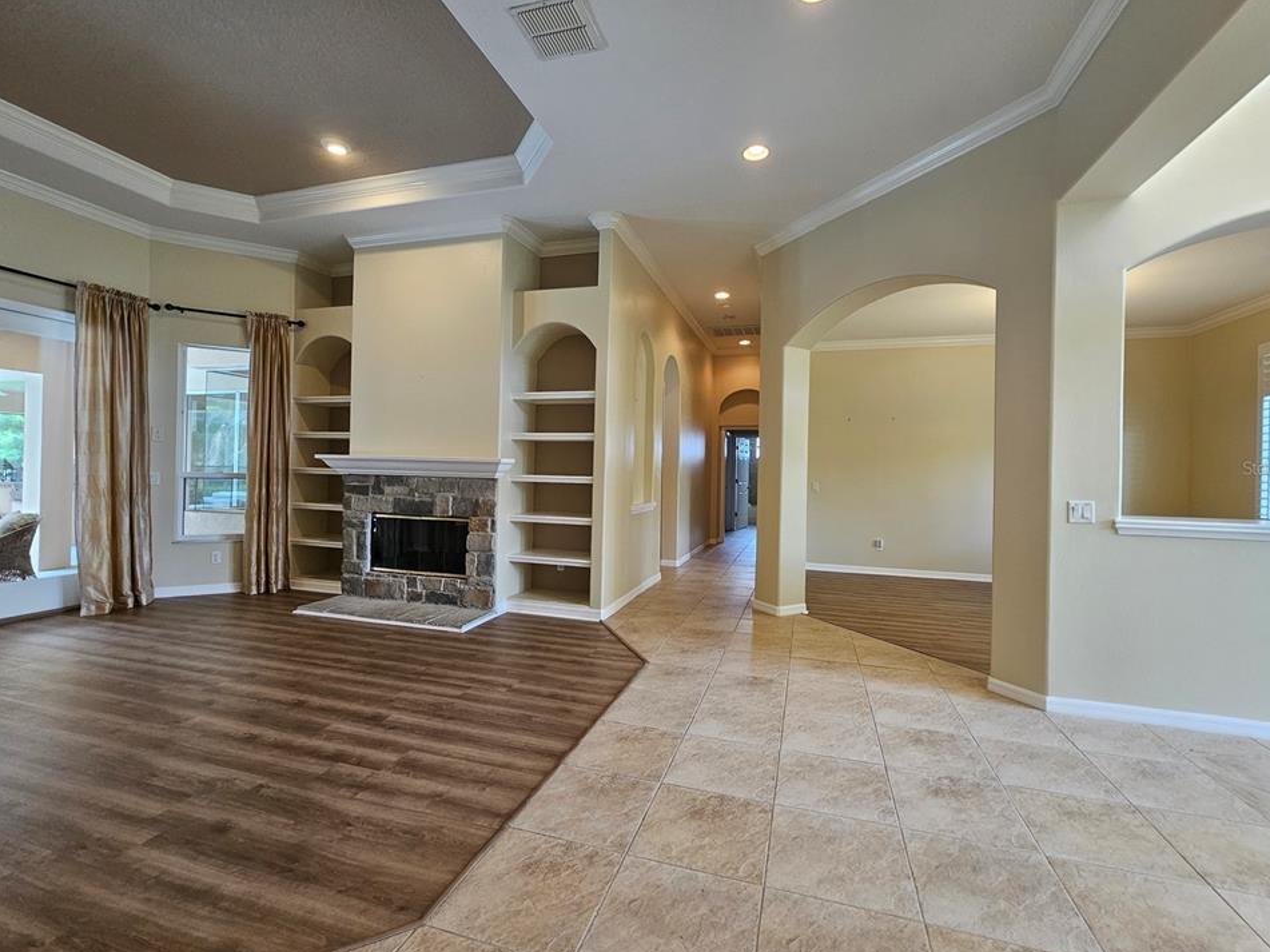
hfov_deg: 102.1
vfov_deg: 85.7
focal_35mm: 14
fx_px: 514
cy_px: 467
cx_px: 640
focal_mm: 2.2
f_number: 2.2
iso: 160
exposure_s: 1/60
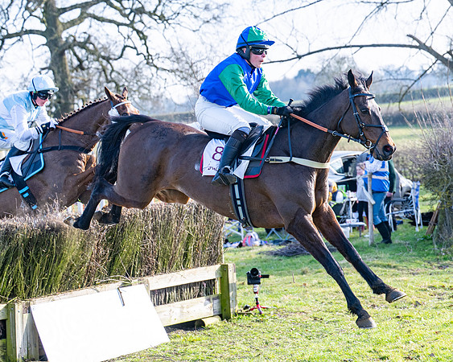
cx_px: 275
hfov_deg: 14.9
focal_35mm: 129
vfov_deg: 11.9
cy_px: 192
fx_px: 1731
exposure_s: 1/1000
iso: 160
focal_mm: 70
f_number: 4
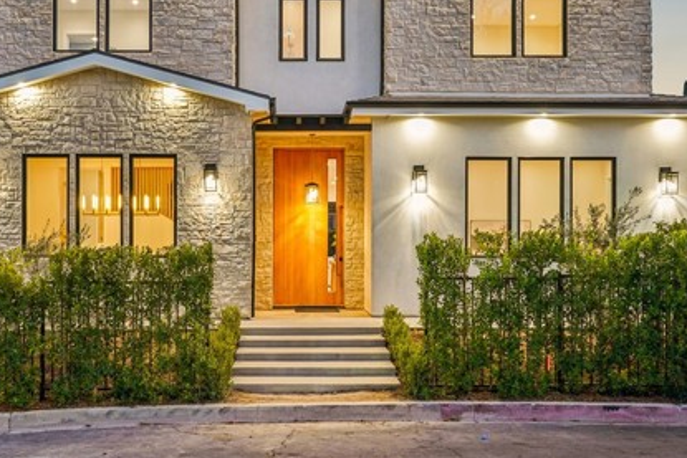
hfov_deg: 51.7
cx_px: 291
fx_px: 706
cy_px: 140
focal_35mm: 37
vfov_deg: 35.5
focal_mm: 24
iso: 800
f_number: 8
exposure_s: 1/8
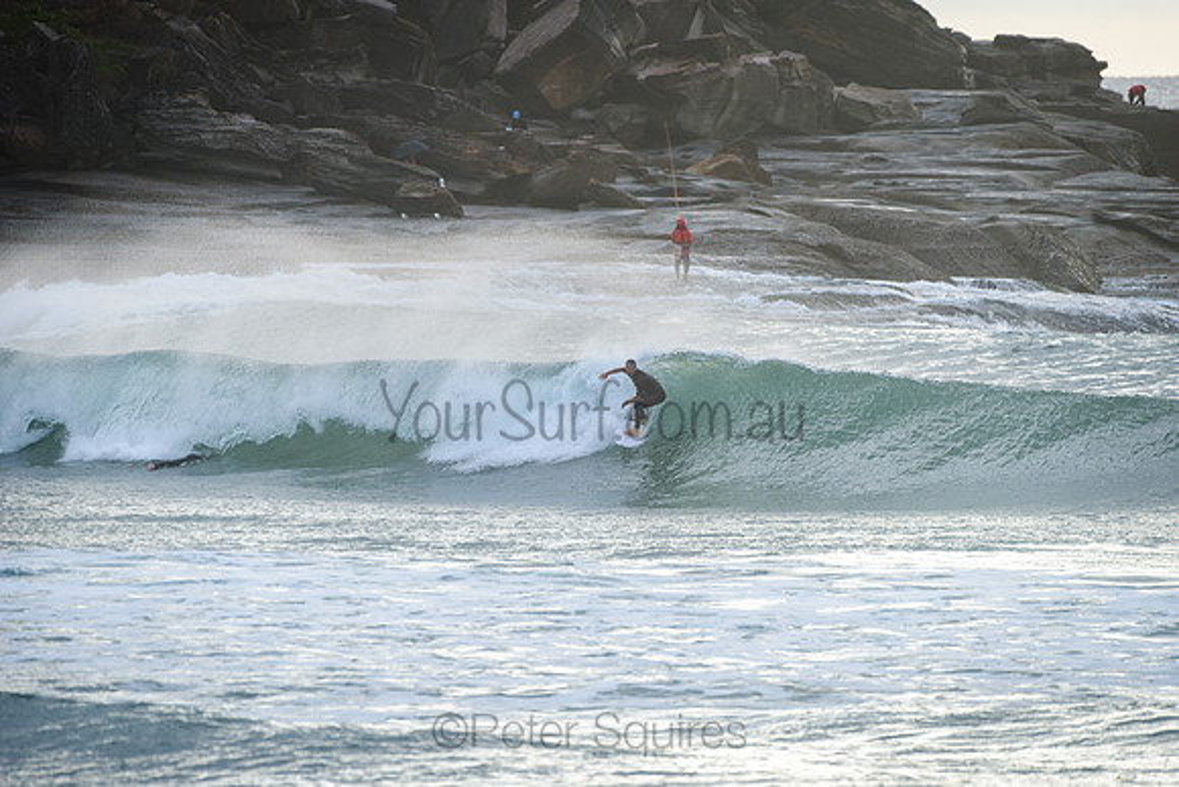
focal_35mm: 503
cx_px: 590
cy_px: 394
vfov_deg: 2.7
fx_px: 16470
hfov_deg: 4.1
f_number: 5.6
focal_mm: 500
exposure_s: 1/1000
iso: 280
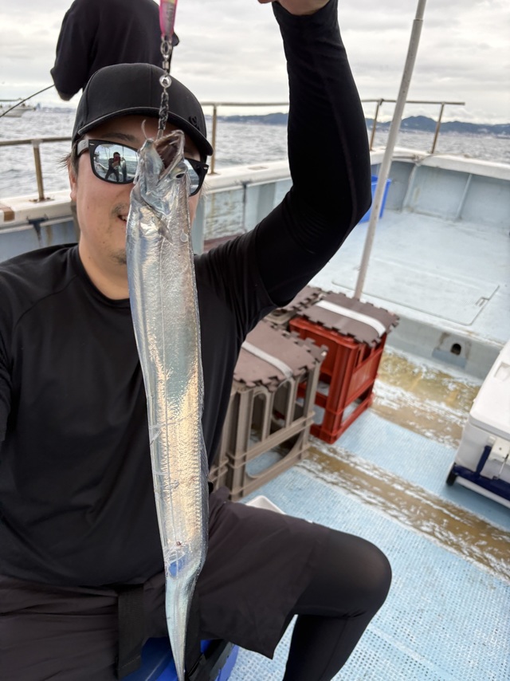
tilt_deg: -24.6
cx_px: 255
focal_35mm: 26
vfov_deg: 67.3
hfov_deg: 53.0
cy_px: 340
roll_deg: -1.9
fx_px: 511
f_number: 1.6
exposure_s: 1/178
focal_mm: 5.96
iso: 40
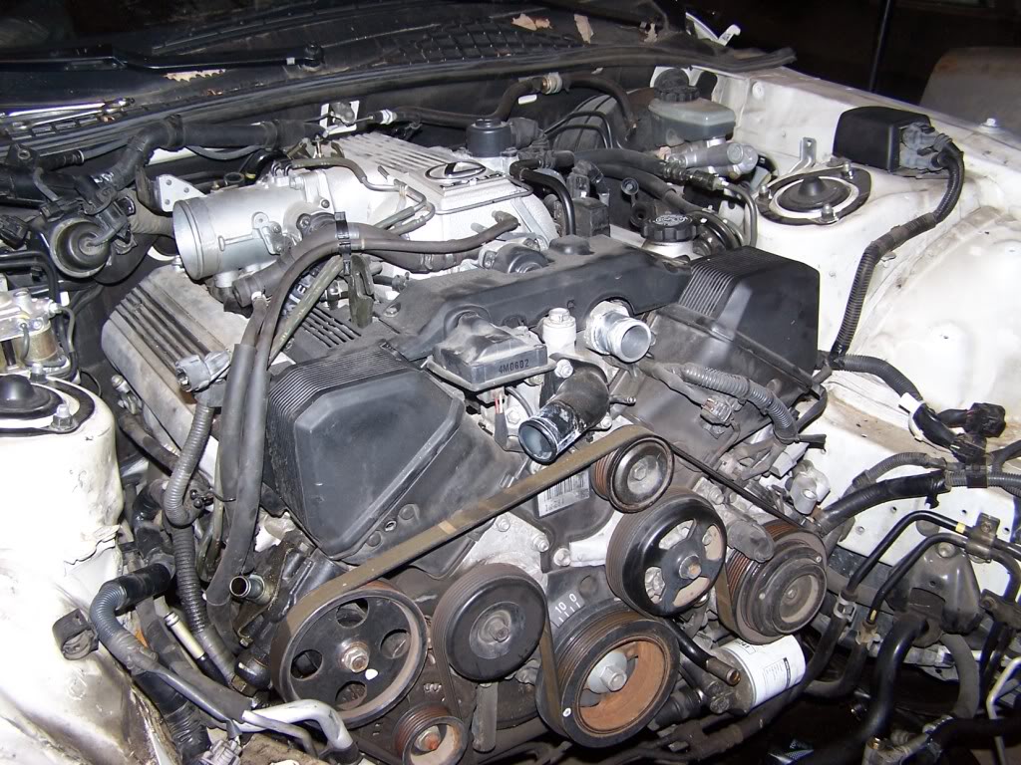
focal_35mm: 38
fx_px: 1121
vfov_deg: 37.7
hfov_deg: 49.0
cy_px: 382
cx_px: 510
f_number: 2.8
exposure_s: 1/60
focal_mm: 6.3
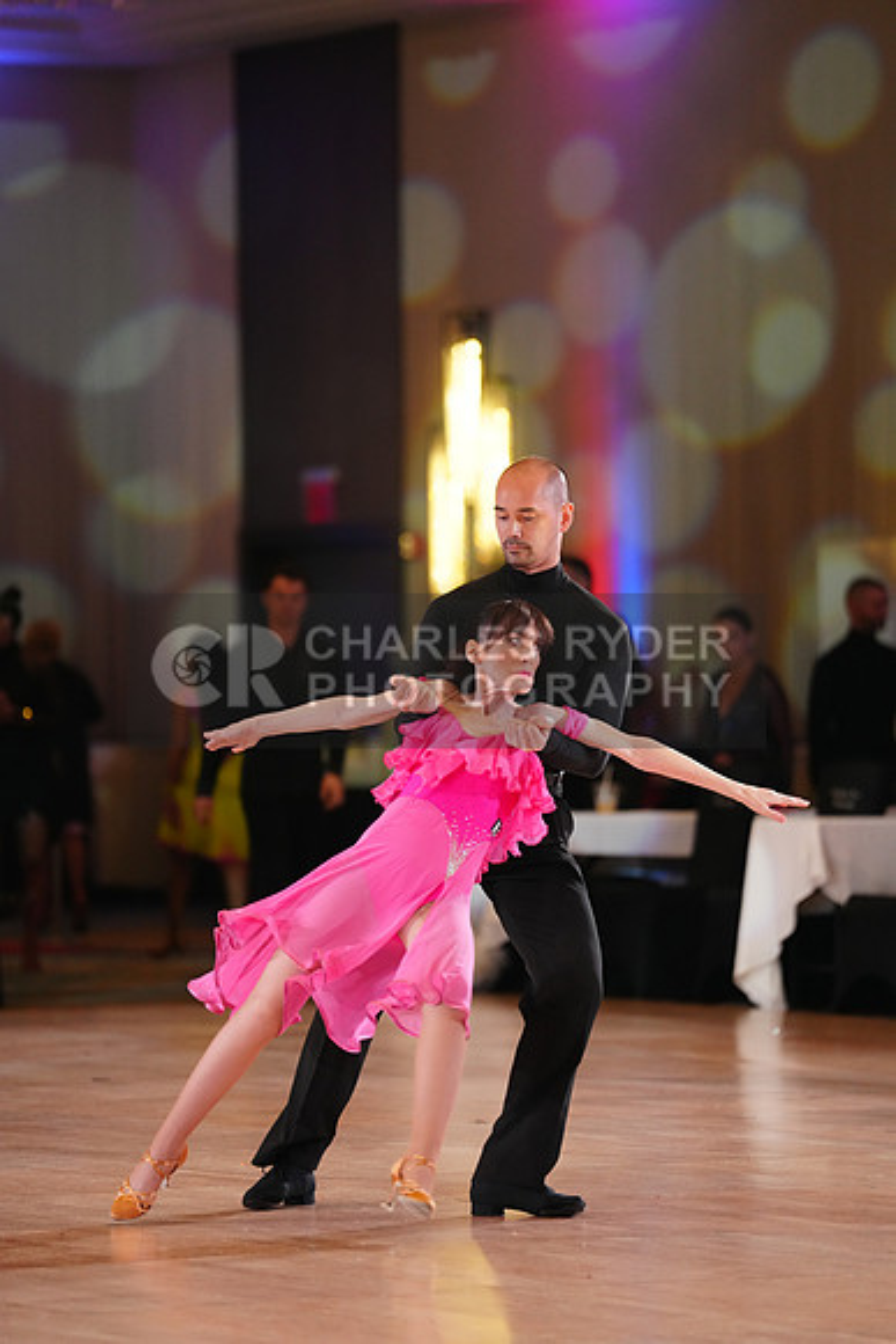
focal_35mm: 200
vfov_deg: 10.3
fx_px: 7462
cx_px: 448
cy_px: 672
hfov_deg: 6.9
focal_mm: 200
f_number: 2.8
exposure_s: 1/640
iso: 3200
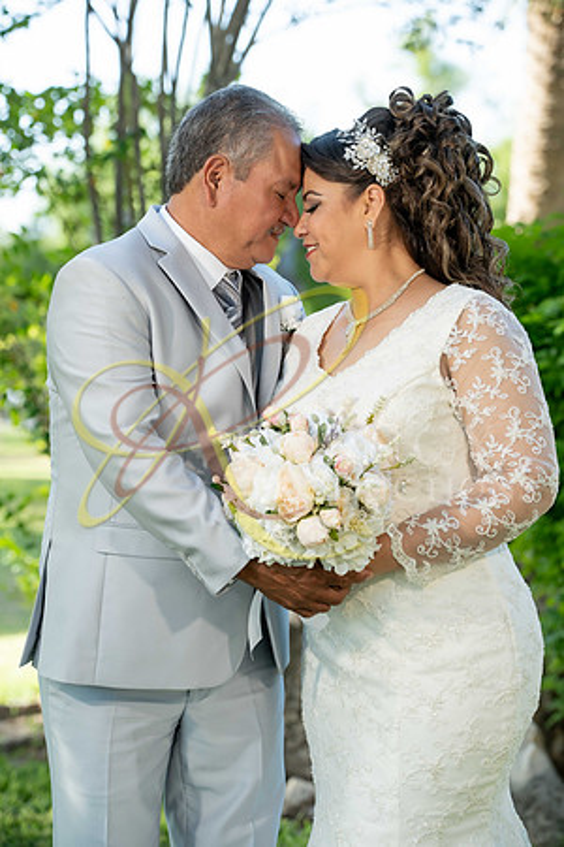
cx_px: 282
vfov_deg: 22.1
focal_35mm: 92
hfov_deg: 14.9
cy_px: 424
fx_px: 2162
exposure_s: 1/500
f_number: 4
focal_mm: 92
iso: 500
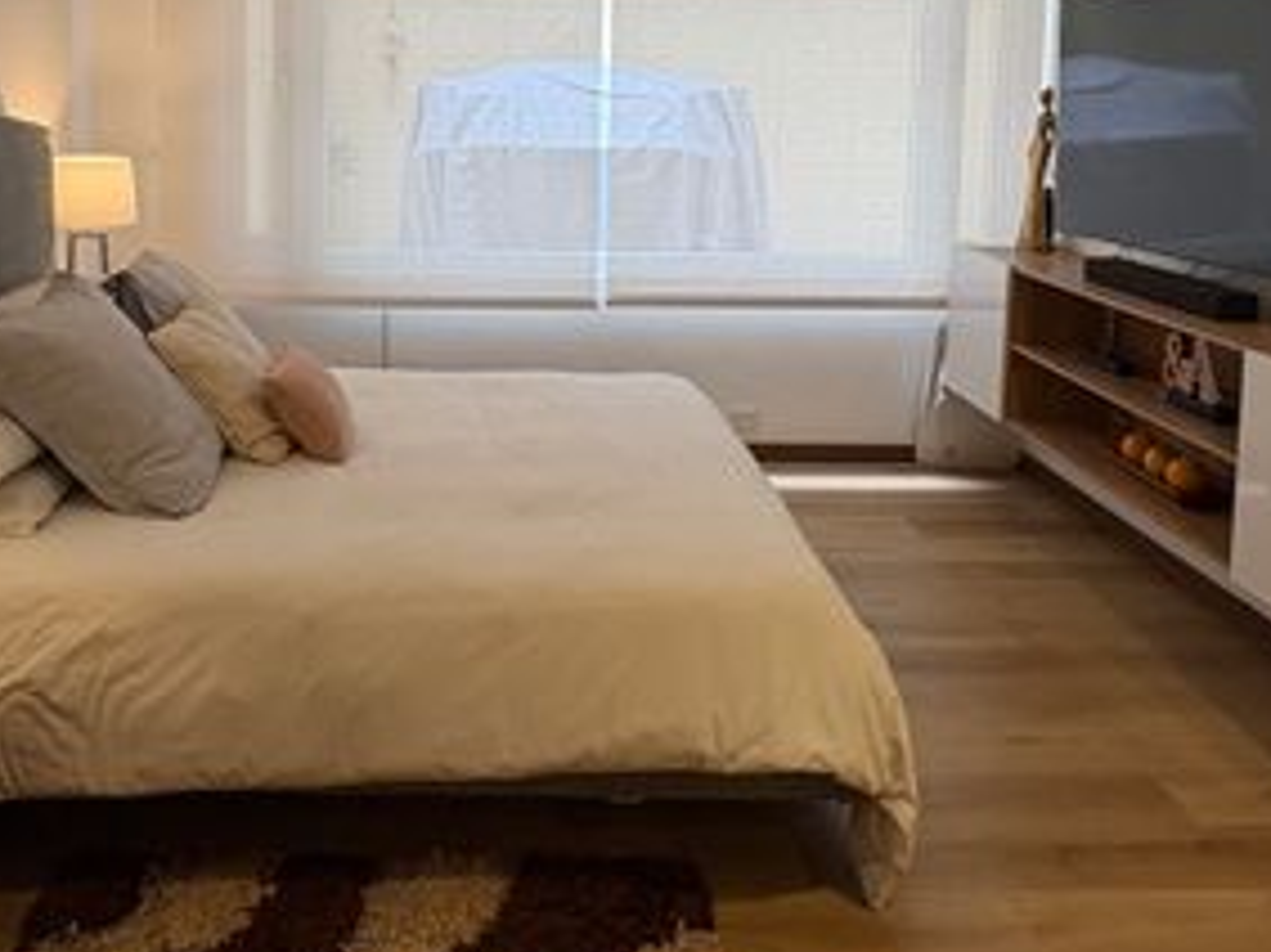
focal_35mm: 33
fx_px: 1211
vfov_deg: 41.2
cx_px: 528
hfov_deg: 55.1
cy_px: 202
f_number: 2.2
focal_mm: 2.22
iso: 100
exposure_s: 1/99
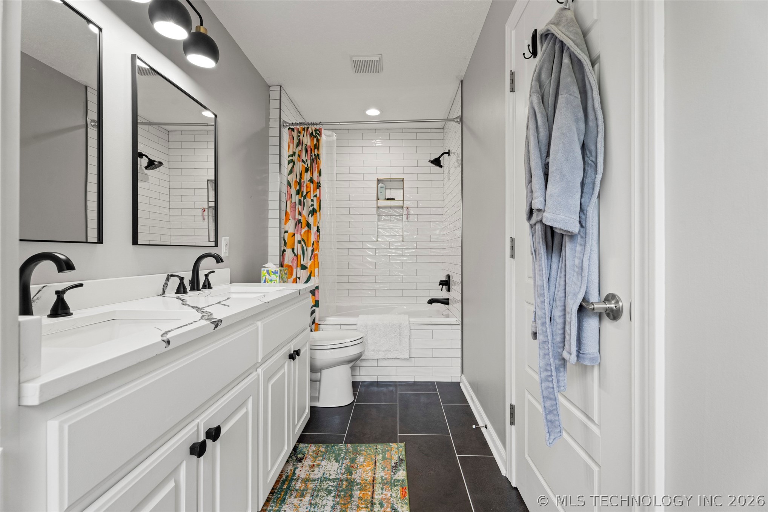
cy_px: 256
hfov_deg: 96.7
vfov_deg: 73.7
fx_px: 341
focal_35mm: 16
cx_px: 384
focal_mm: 16
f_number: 8
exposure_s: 1/6
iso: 200
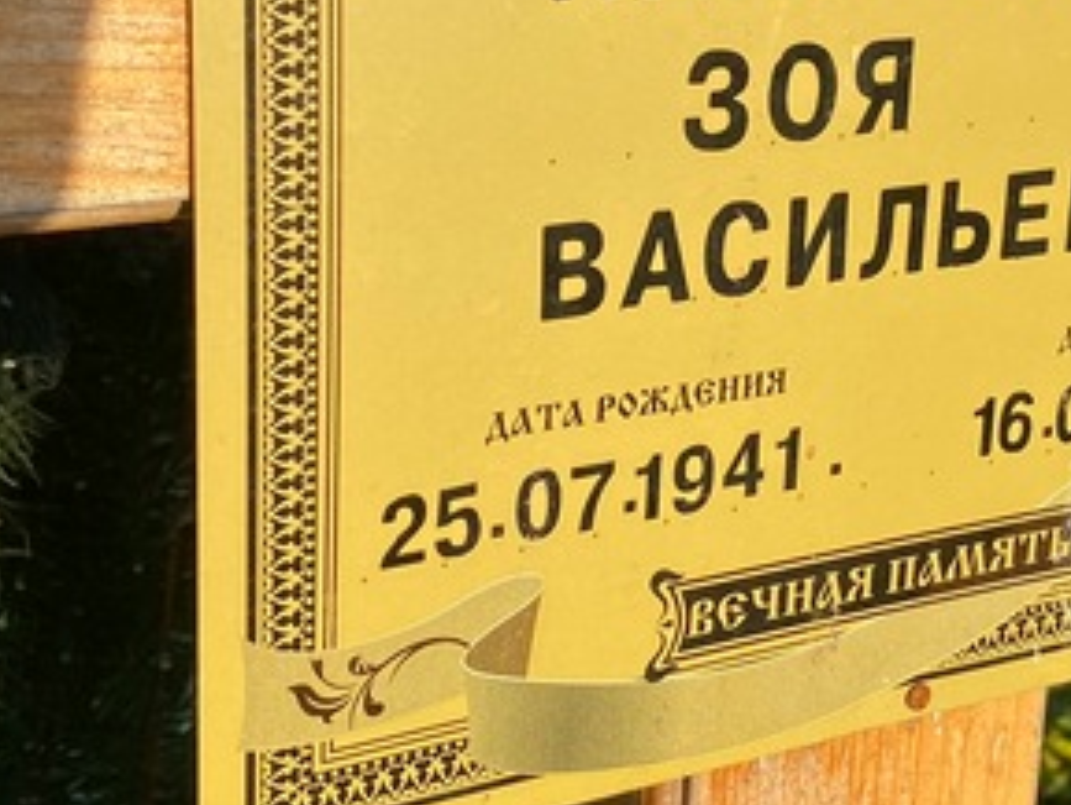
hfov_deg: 26.7
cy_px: 245
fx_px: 2229
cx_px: 782
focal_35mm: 72
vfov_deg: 20.4
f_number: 1.8
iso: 32
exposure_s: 1/1701
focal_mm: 4.25
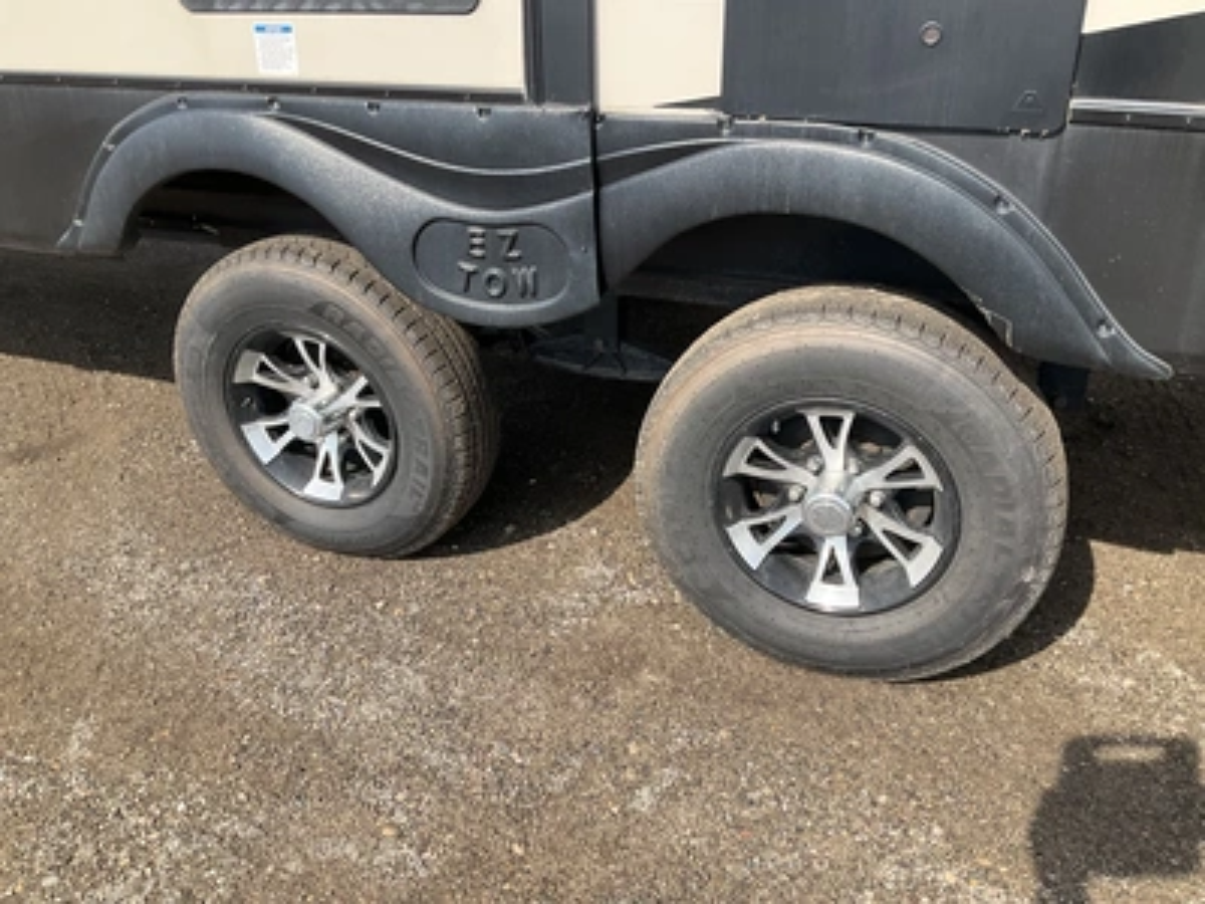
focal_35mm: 29
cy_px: 452
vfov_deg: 48.2
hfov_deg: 61.7
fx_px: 1010
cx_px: 602
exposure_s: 1/739
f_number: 1.8
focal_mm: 3
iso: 25
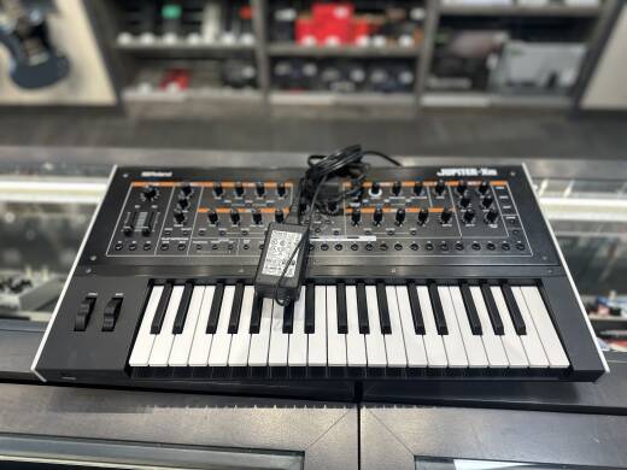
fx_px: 435
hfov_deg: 71.6
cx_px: 314
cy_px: 235
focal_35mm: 24
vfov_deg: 56.8
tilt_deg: -45.4
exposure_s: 1/120
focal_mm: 6.86
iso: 80
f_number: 1.78
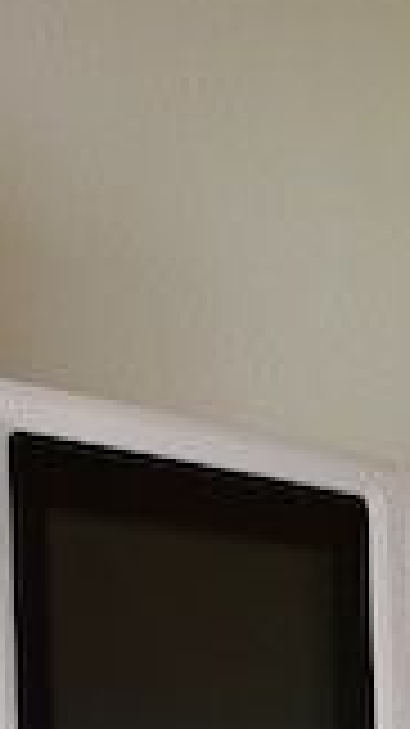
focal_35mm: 155
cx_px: 620
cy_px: 1120
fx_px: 2999
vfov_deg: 13.1
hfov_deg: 7.7
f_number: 8
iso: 400
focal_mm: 20
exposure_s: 1/50
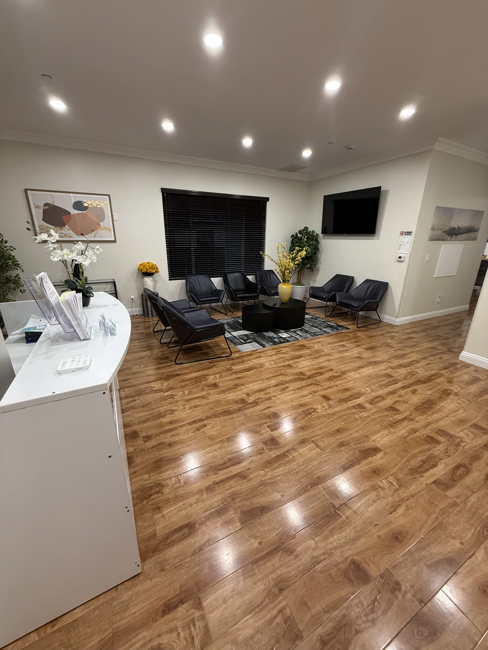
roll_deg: -1.1
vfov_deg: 102.1
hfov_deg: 85.7
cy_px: 325
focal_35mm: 14
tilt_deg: -18.3
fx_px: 263
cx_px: 244
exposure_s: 1/60
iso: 250
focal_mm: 2.22
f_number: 2.2
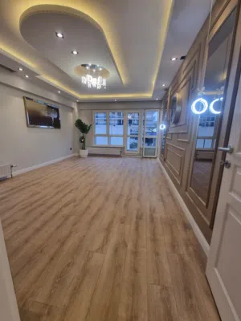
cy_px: 160
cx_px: 120
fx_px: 121
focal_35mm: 13
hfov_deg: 89.9
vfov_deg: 106.2
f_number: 2.2
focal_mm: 2.2
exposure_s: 1/50
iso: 100
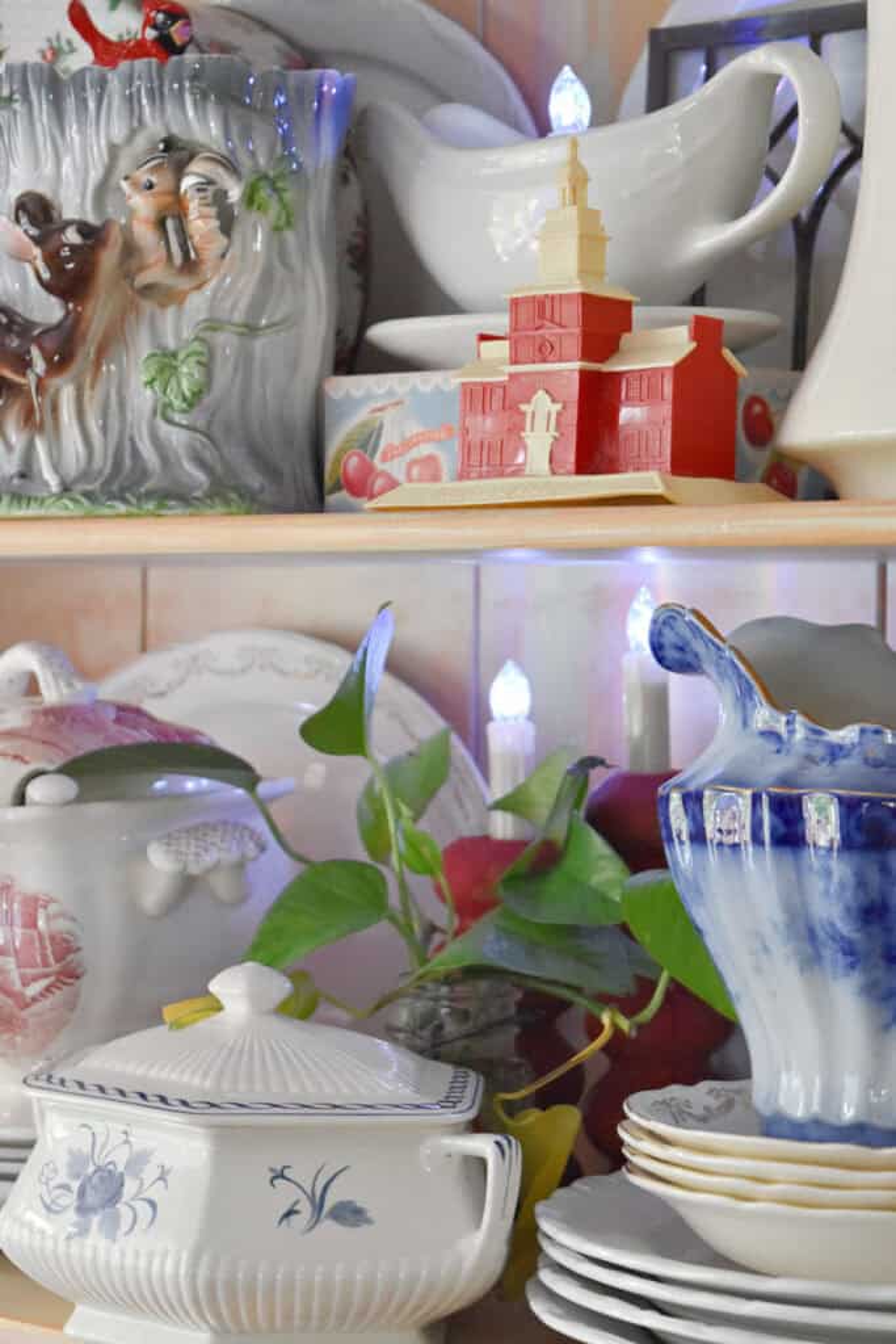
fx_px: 3079
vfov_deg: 24.6
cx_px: 448
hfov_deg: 16.6
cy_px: 672
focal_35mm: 82
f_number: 5.6
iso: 2000
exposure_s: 1/60
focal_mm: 55
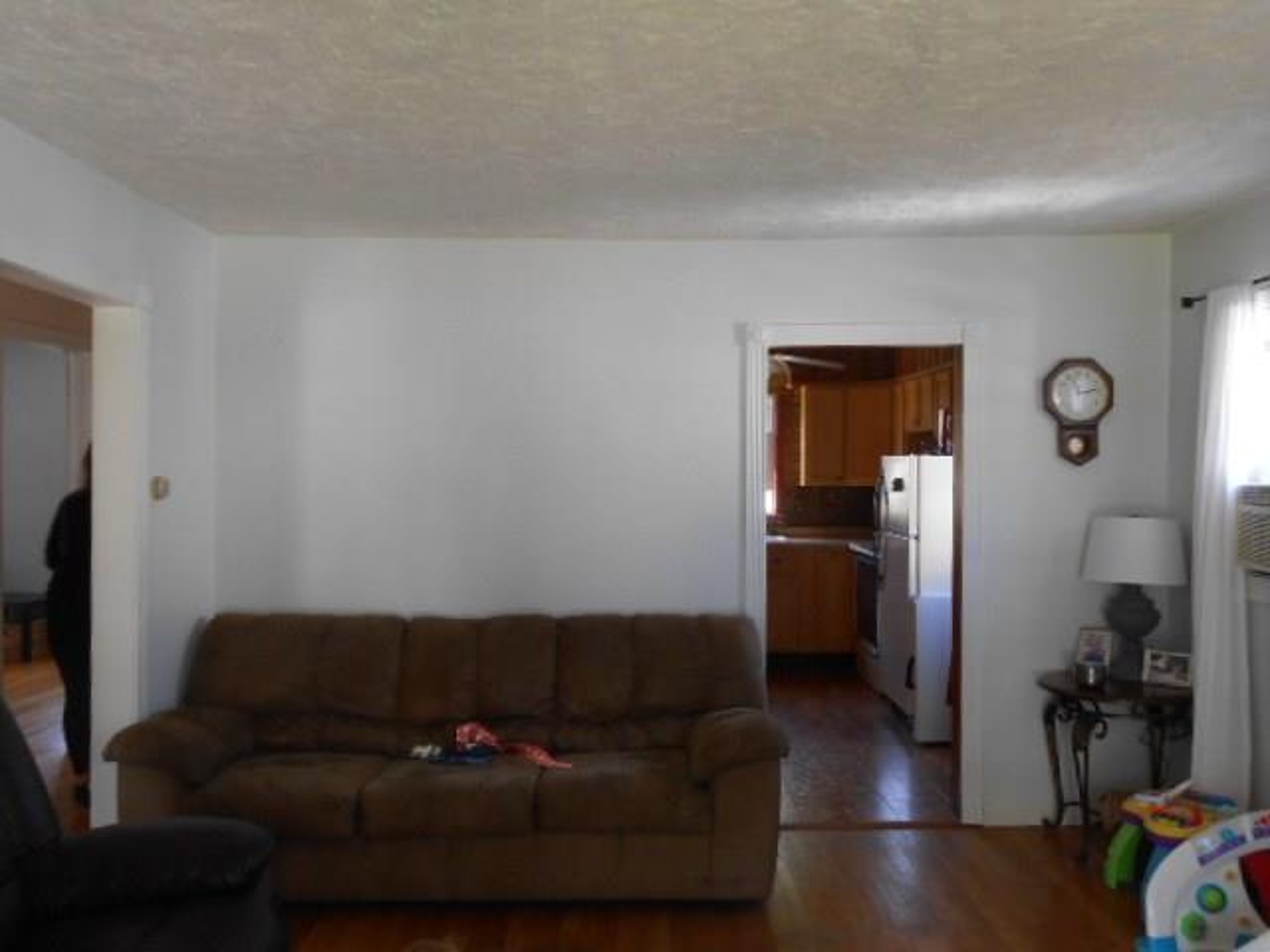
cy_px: 476
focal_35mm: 30
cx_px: 635
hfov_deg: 60.0
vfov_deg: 46.8
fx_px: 1101
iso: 250
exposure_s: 1/30
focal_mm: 5.3
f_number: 3.8
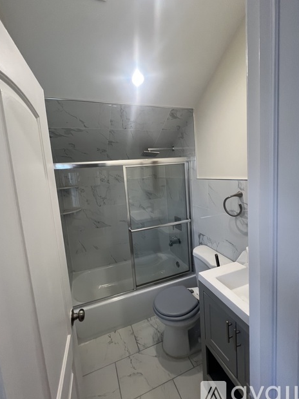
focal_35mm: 14
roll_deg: +1.0
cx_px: 144
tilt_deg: -4.1
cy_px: 192
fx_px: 161
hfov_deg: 85.6
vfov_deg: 102.0
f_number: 1.8
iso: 125
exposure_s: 1/120
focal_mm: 1.57
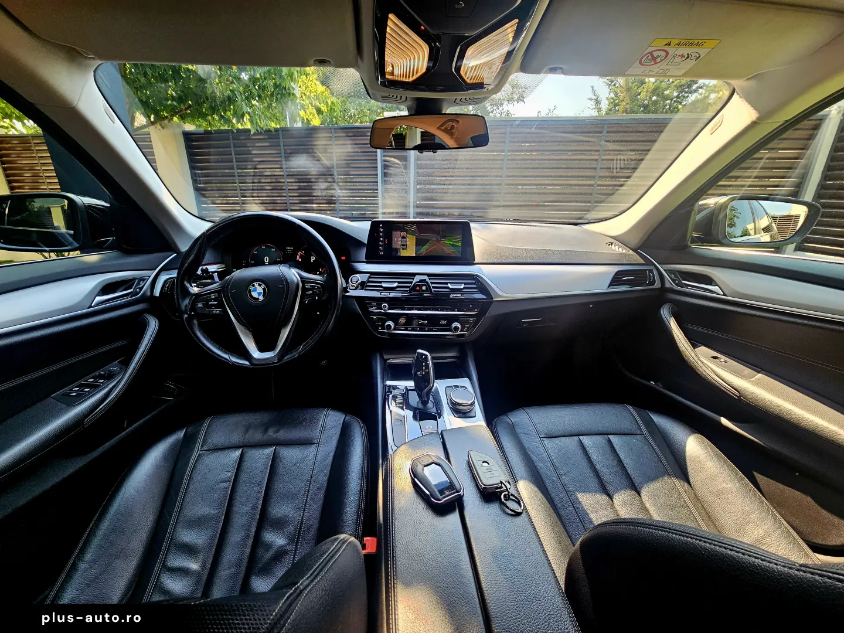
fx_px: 317
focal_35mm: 13
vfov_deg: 89.9
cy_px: 316
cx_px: 422
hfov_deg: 106.2
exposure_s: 1/123
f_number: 2.2
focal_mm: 2.2
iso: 64
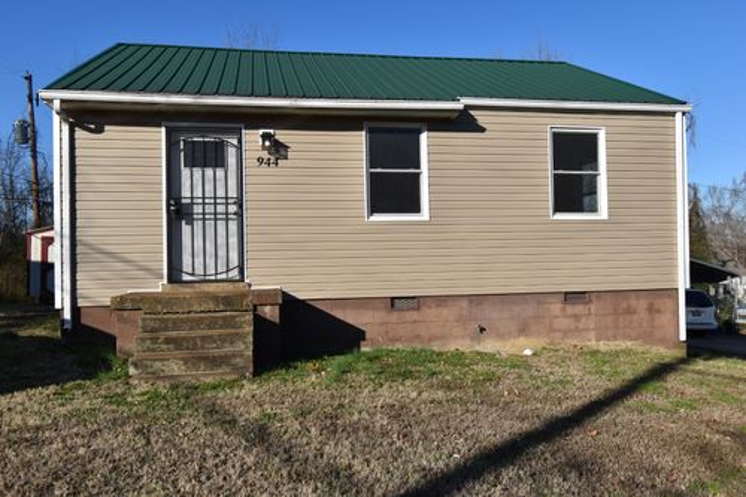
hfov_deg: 61.9
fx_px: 621
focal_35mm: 30
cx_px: 373
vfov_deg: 43.6
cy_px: 248
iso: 100
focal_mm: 20
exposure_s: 1/320
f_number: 9
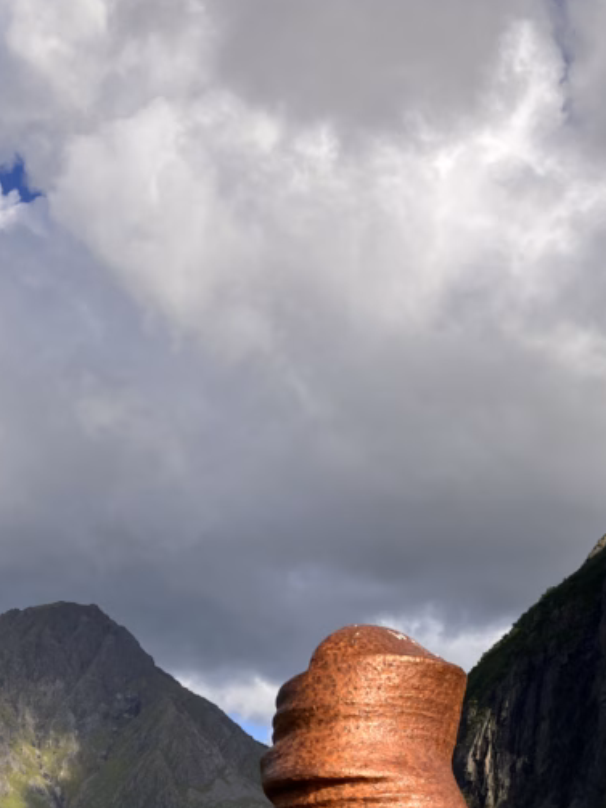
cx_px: 395
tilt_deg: +6.8
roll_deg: +0.3
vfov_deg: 31.3
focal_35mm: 57
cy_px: 803
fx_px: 1331
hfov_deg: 25.5
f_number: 1.8
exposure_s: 1/2208
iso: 32
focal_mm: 3.99
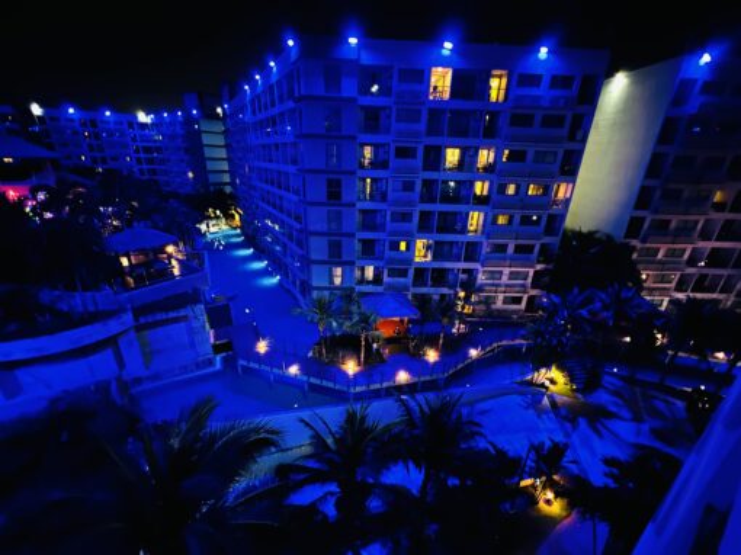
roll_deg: -1.6
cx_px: 370
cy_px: 278
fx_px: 278
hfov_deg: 106.2
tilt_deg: -22.0
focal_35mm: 13
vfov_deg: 89.9
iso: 800
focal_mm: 1.57
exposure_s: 1/8
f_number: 1.8
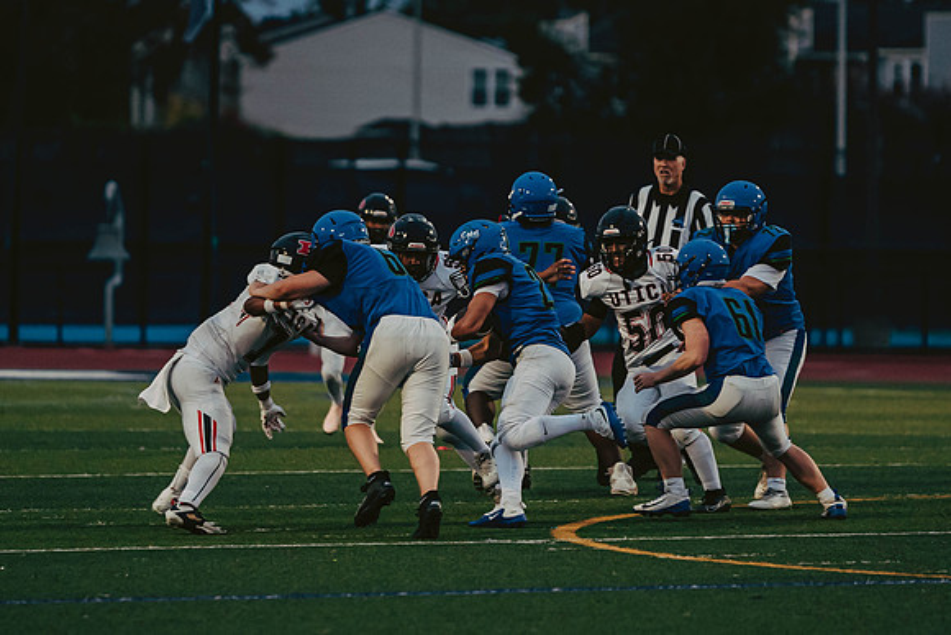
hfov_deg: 5.8
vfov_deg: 3.9
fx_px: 9340
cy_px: 283
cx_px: 442
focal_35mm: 354
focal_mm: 200
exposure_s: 1/1250
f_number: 2.8
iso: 2000
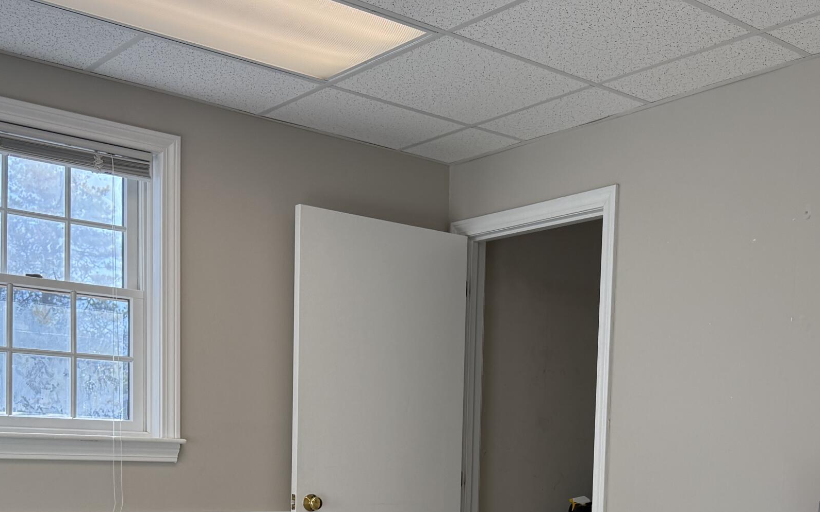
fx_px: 1073
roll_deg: -1.0
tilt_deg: -2.2
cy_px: 514
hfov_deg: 41.7
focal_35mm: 48
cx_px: 475
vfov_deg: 25.5
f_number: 1.78
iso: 100
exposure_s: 1/637
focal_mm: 6.76
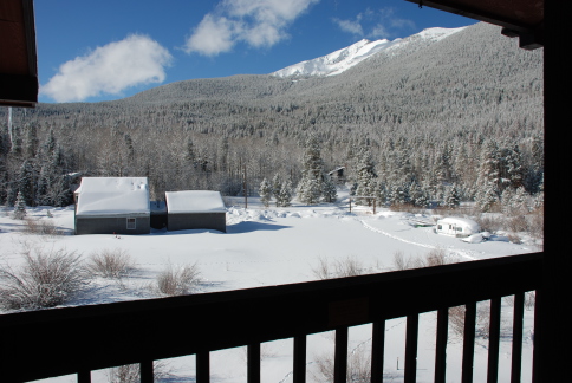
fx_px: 477
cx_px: 286
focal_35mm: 30
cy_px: 192
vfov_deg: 43.7
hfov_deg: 61.9
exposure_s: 1/320
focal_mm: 20
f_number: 9
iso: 100
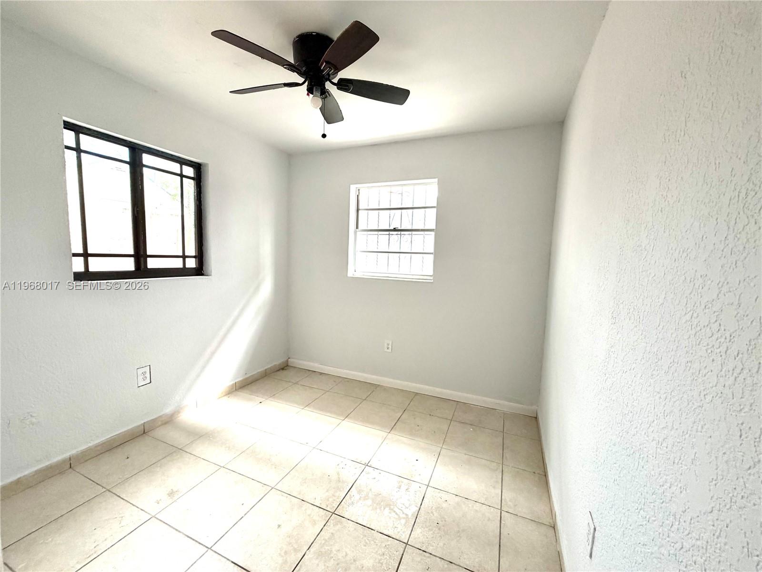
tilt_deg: -5.8
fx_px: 308
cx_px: 381
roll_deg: -1.6
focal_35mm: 14
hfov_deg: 102.1
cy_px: 286
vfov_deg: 85.7
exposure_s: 1/121
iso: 160
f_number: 2.2
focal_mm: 2.22
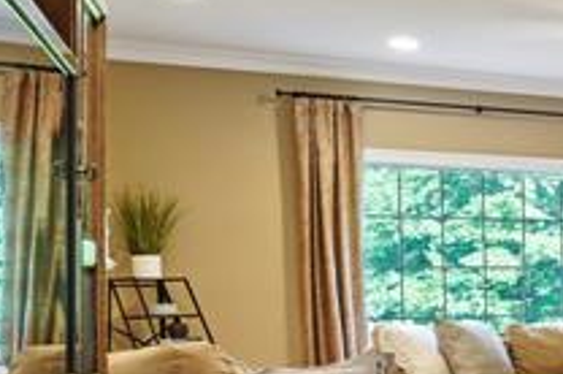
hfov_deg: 16.9
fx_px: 1077
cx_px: 1240
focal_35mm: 69
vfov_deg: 19.4
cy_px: 325
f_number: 8
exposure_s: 1/10
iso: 400
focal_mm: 14
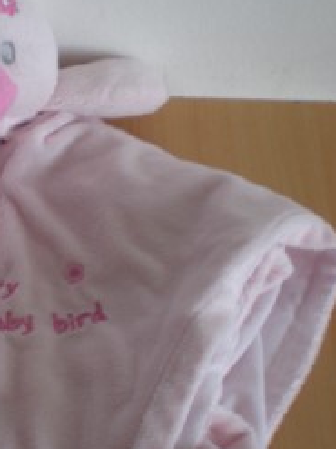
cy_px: 244
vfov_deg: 24.4
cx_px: 0
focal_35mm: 80
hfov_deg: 18.0
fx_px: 1036
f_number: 3.1
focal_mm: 6.3
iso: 122
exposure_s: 1/63.2
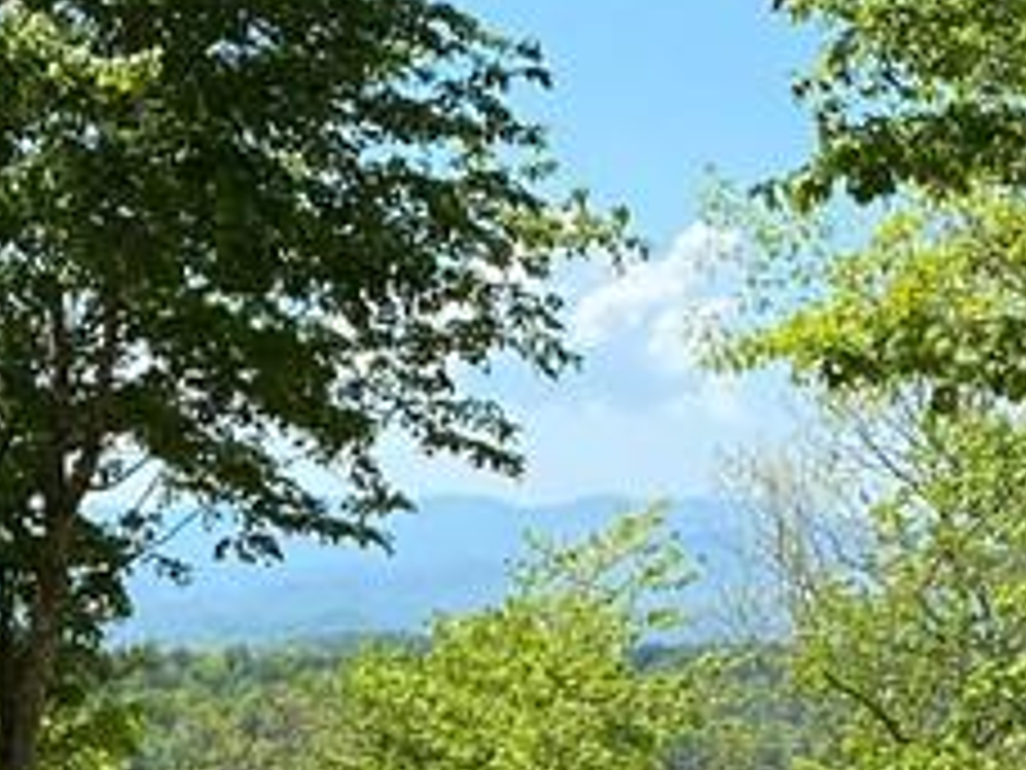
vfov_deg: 11.8
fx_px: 3468
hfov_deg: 16.6
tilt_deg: -10.6
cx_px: 72
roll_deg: -1.4
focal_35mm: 117
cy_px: 1306
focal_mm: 4.25
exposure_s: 1/1300
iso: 32
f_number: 1.8
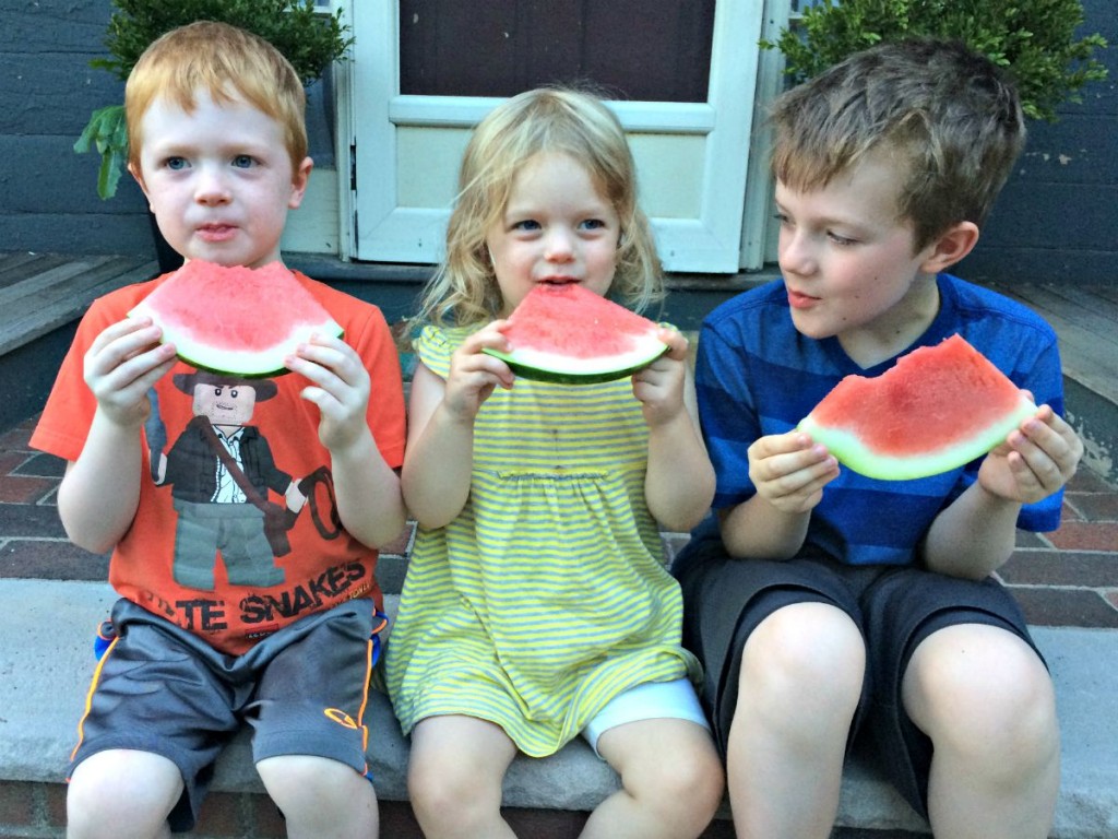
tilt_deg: -19.0
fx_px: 937
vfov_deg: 48.2
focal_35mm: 29
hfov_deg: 61.7
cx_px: 559
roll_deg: +0.1
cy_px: 420
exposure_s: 1/30
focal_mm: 4.15
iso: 64
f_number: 2.2
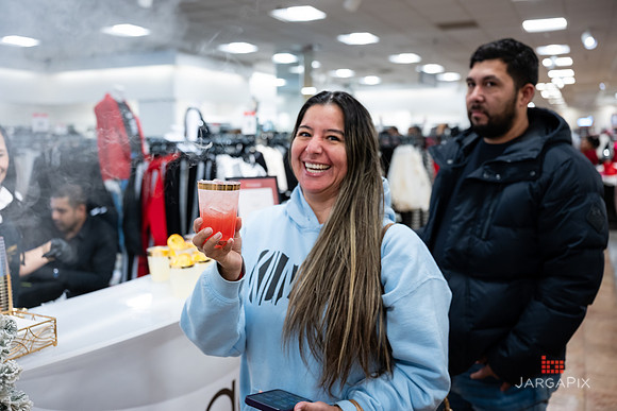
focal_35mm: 35
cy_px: 206
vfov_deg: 38.3
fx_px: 592
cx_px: 308
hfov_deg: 55.1
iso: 1000
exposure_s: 1/100
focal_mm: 34
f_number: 3.2
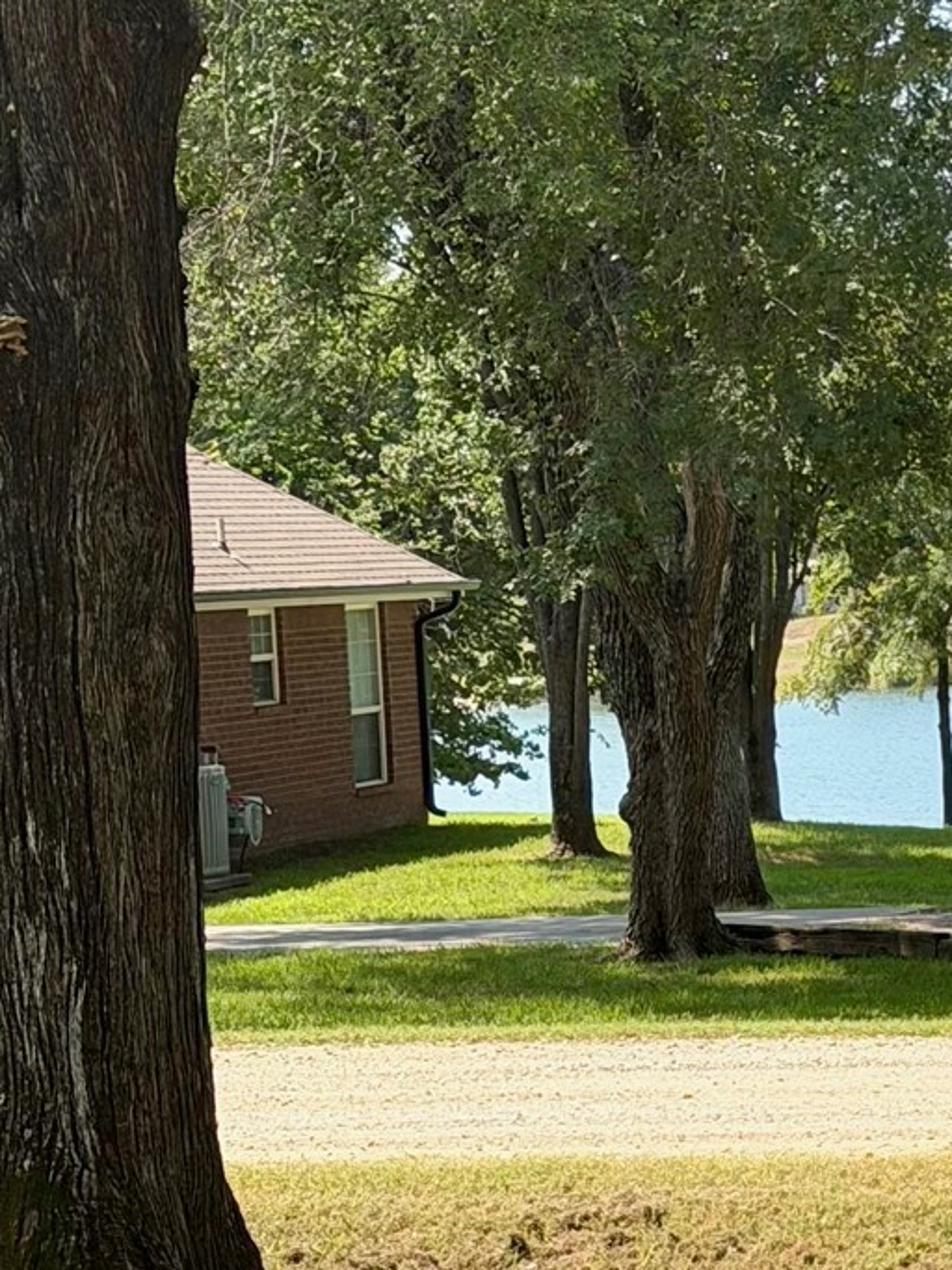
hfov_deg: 10.7
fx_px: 4952
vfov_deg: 14.6
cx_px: 1250
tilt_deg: -4.4
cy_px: 906
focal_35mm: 135
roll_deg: +0.9
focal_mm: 6.76
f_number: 1.78
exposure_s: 1/1980
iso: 64
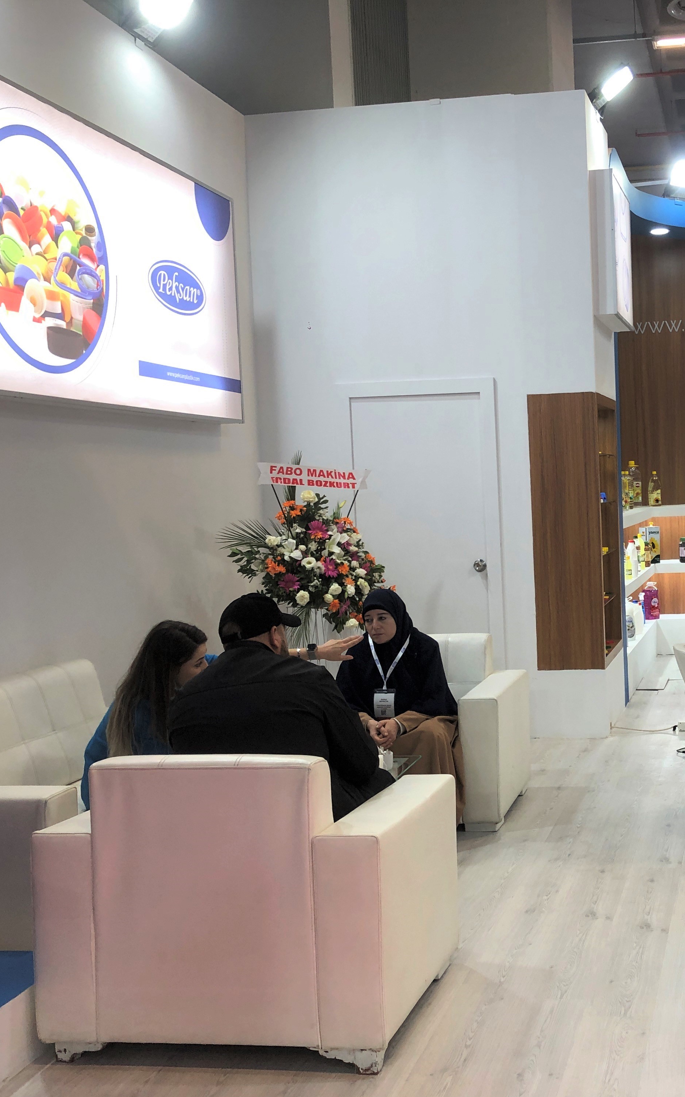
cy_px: 553
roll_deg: +2.3
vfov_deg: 49.3
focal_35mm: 40
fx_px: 1195
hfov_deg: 30.7
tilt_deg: -4.3
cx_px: 608
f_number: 1.8
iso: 25
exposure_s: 1/50
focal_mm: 3.99
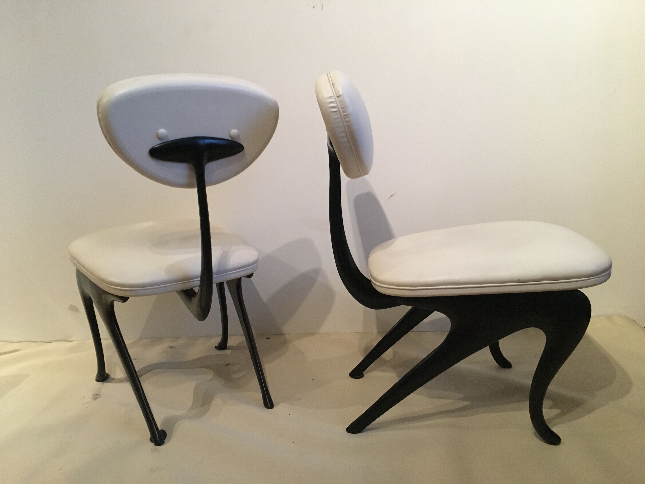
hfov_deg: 61.7
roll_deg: +2.5
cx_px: 322
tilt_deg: -11.3
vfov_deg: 48.2
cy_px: 242
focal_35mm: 29
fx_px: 540
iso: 200
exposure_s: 1/33
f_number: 2.2
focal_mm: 4.15
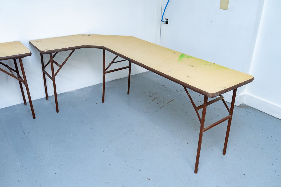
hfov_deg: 61.9
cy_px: 87
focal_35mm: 30
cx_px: 140
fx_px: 234
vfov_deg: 43.6
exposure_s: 1/160
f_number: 4
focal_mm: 28
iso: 500
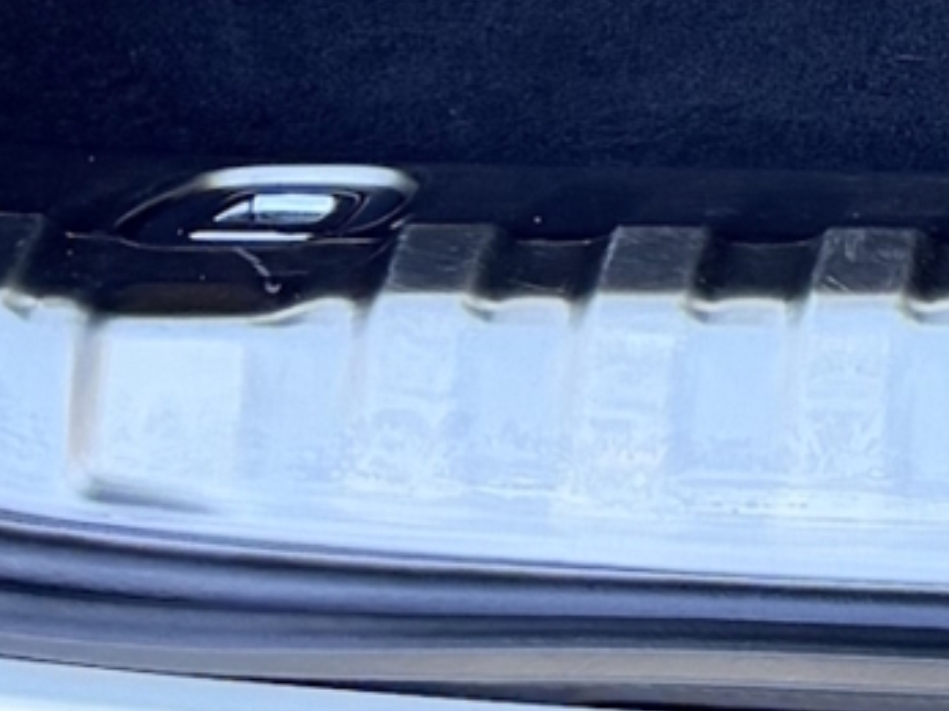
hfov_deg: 10.2
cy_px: -1605
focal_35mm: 177
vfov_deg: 7.2
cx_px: 2005
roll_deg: -0.4
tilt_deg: -15.1
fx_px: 4851
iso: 200
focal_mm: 6.76
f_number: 1.78
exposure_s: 1/217
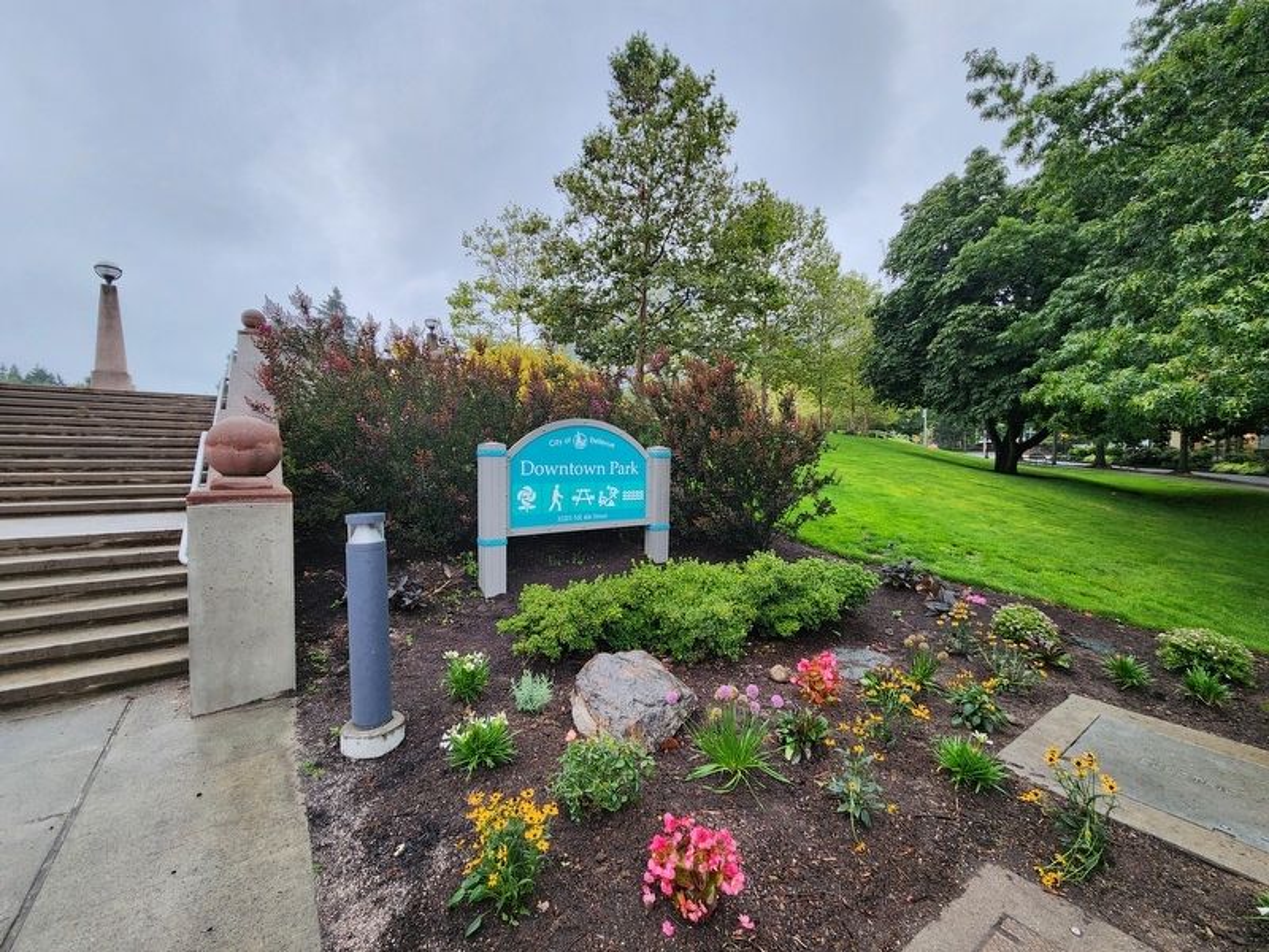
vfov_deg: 89.9
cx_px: 634
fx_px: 477
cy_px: 476
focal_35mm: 13
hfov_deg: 106.2
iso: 80
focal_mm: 2.2
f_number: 2.2
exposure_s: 1/60
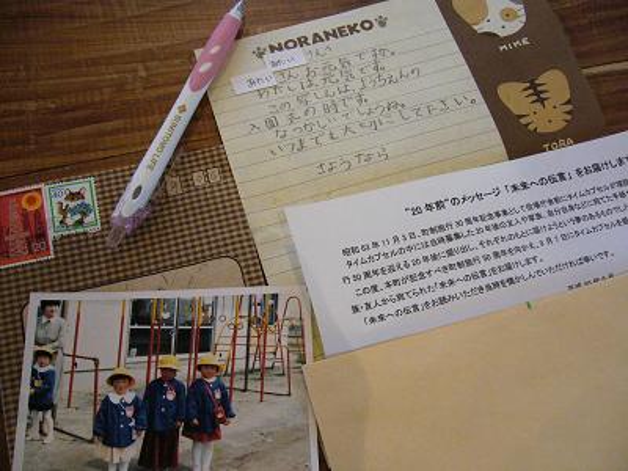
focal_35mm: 35
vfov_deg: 40.7
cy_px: 236
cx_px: 314
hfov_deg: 52.6
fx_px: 635
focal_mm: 5.8
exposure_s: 1/60
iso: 400
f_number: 2.8
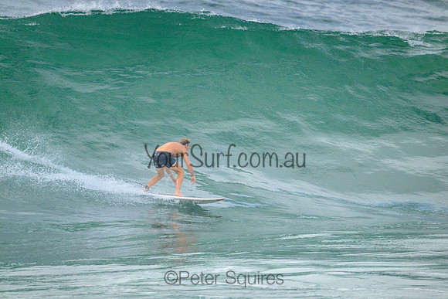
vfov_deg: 1.7
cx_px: 224
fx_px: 9957
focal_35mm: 800
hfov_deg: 2.6
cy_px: 150
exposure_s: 1/2500
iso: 2500
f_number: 11
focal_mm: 800
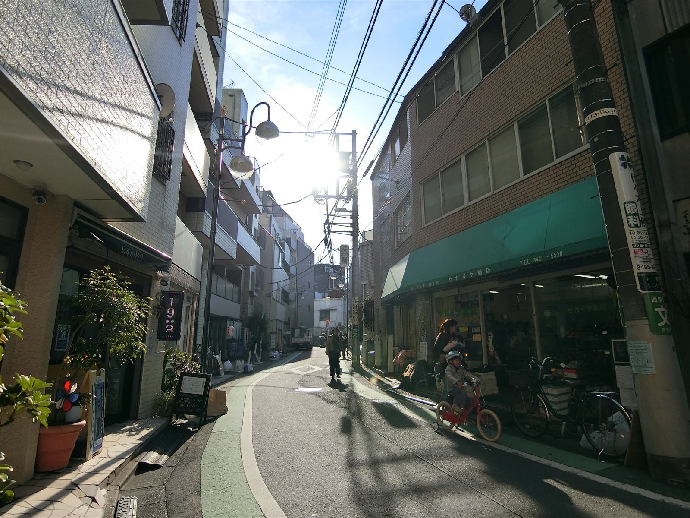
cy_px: 259
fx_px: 379
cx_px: 345
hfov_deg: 84.7
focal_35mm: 19
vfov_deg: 68.7
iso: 80
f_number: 6.9
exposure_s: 1/320
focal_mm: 4.06
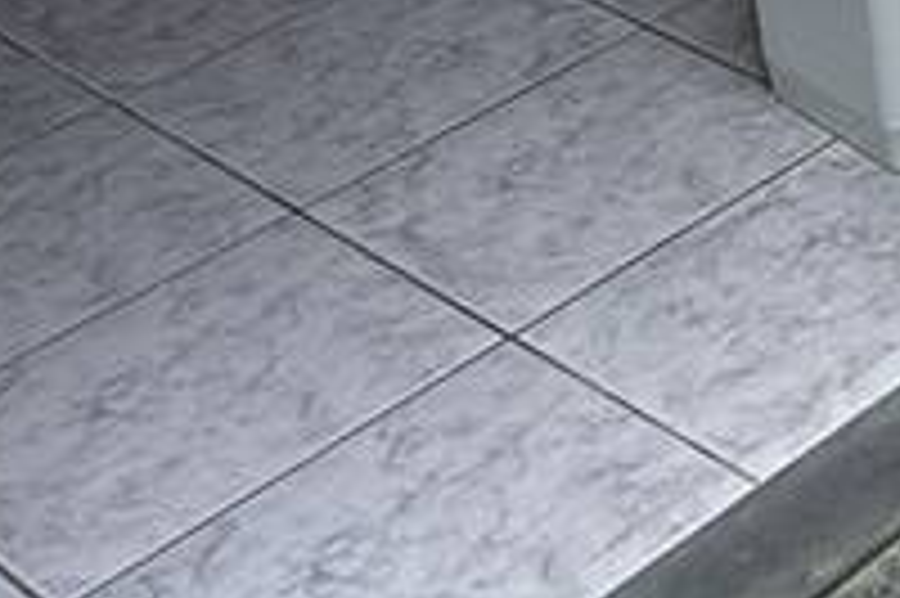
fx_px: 2623
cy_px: -1102
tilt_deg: -7.4
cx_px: 1953
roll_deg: +1.5
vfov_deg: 10.2
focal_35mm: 105
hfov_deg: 14.8
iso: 50
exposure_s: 1/241
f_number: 2.2
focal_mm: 2.22
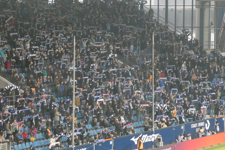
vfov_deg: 7.8
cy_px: 72
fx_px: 1099
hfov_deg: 11.7
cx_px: 126
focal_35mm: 176
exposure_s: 1/80
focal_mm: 24.2
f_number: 5.3
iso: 1000
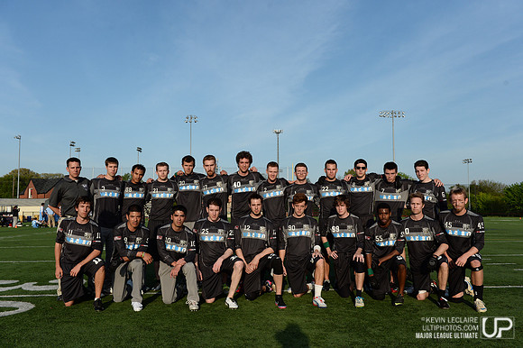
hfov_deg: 58.7
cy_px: 174
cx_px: 262
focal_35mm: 32
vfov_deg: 41.1
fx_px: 465
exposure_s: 1/4000
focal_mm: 32
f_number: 6.3
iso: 800
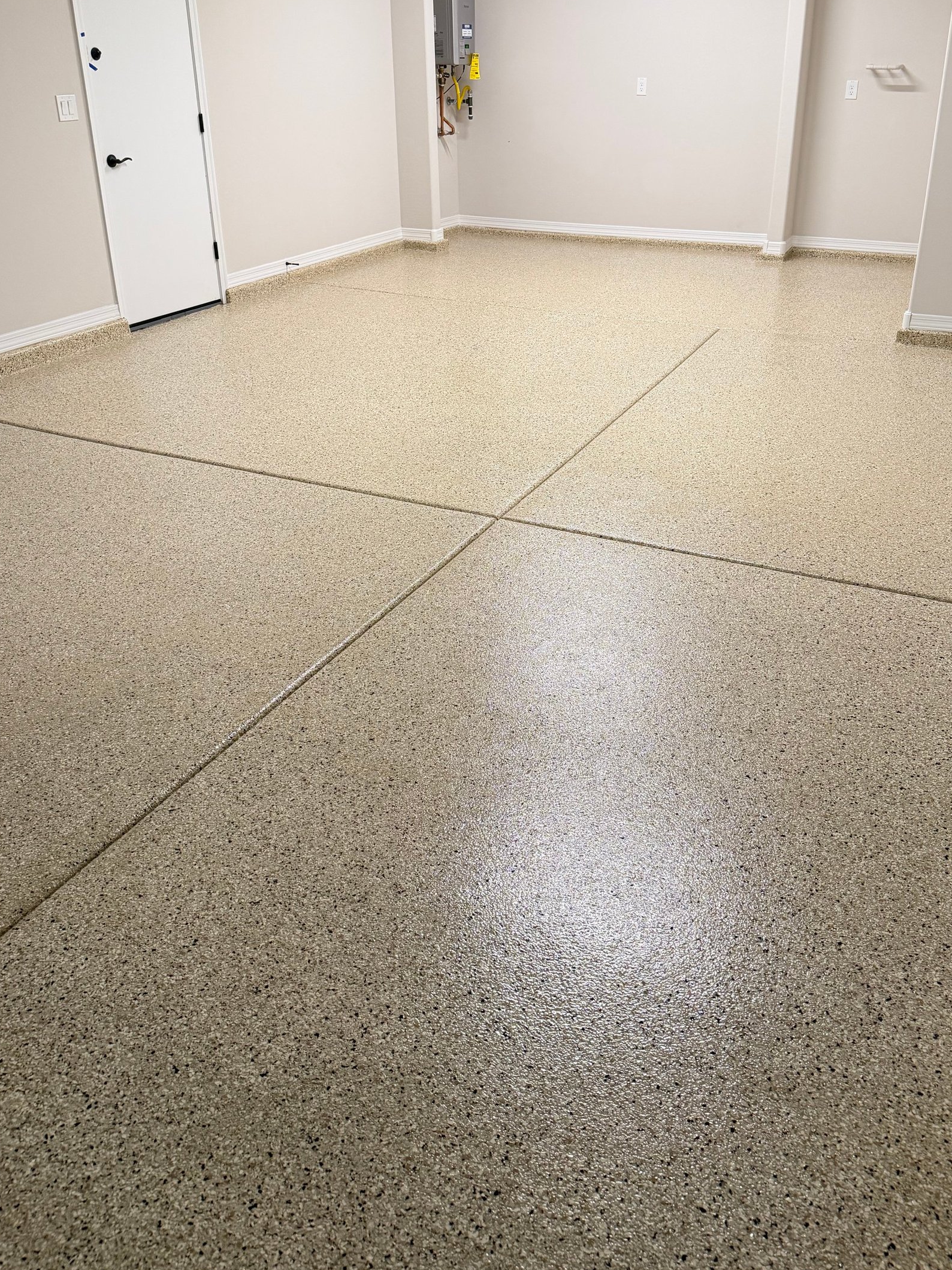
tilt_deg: -23.1
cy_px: 518
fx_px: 1063
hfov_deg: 48.2
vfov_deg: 61.2
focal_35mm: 29
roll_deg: +0.1
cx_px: 518
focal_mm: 6.76
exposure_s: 1/60
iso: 320
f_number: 1.78
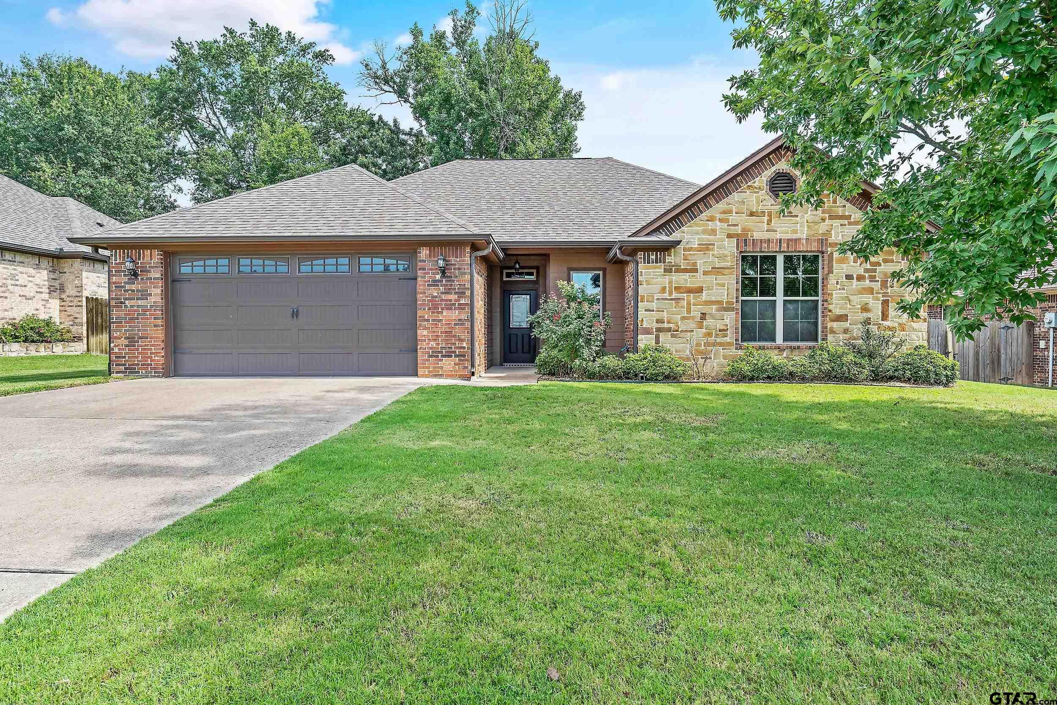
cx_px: 528
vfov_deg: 64.6
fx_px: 558
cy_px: 352
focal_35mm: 19
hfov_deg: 86.9
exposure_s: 1/400
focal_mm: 19
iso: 800
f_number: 8
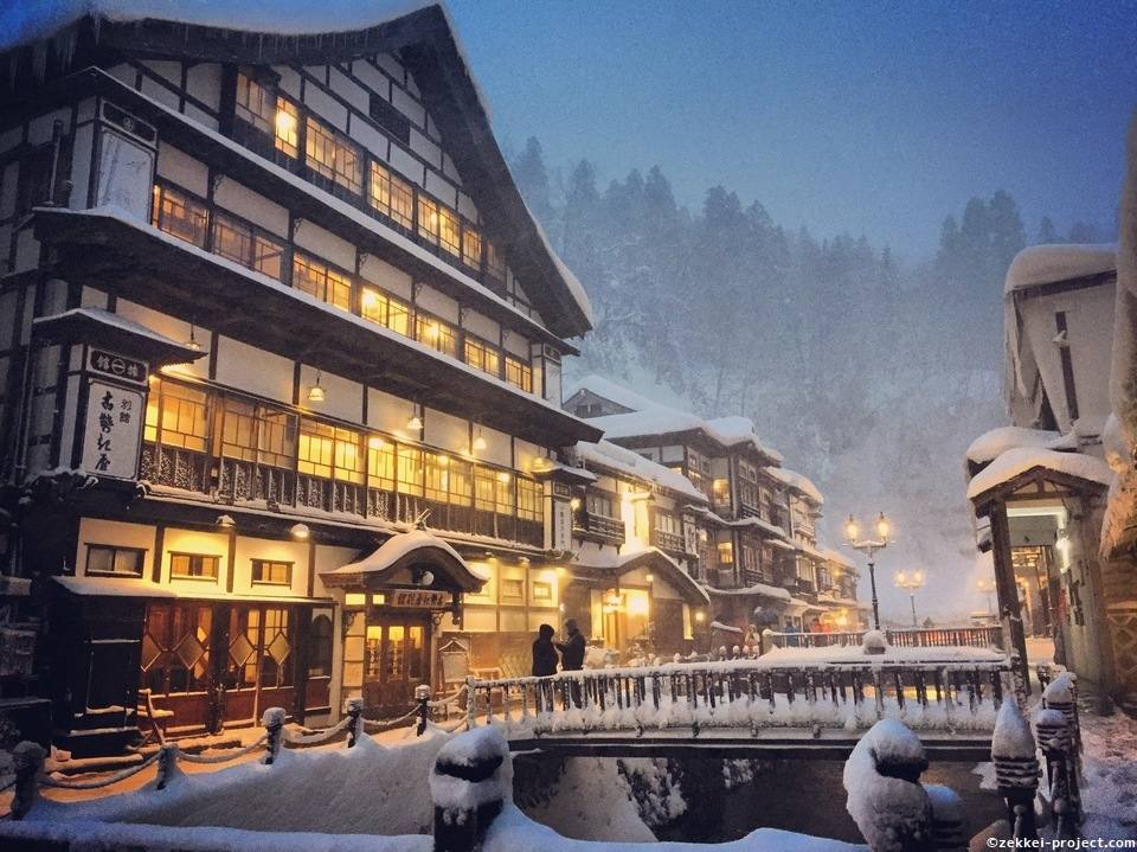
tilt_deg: +12.3
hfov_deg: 61.7
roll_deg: +0.5
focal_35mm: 29
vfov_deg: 48.2
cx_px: 568
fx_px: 952
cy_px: 426
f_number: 2.2
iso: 400
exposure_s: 1/15
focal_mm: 4.15
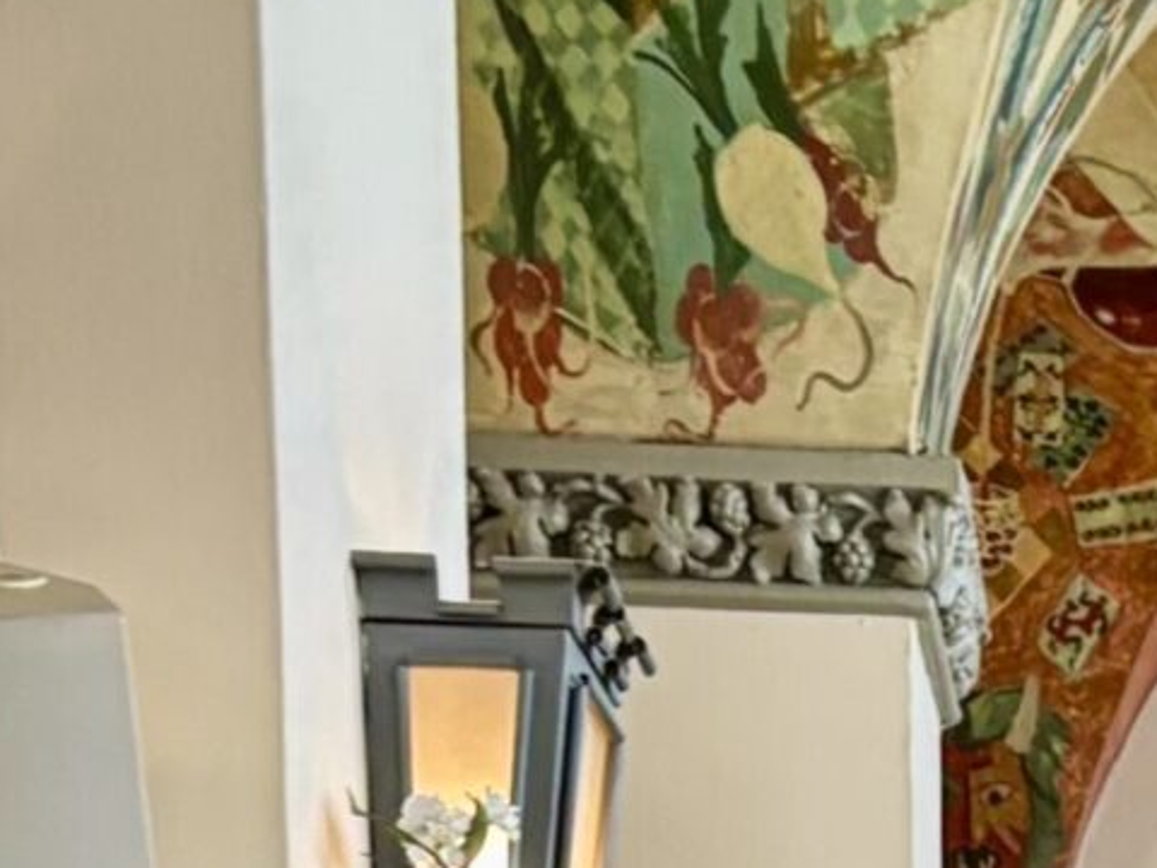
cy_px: 2536
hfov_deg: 11.9
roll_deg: -0.1
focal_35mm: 156
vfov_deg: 8.2
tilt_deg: -8.6
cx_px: 1866
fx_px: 5214
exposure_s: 1/50
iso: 320
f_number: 1.6
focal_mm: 5.96
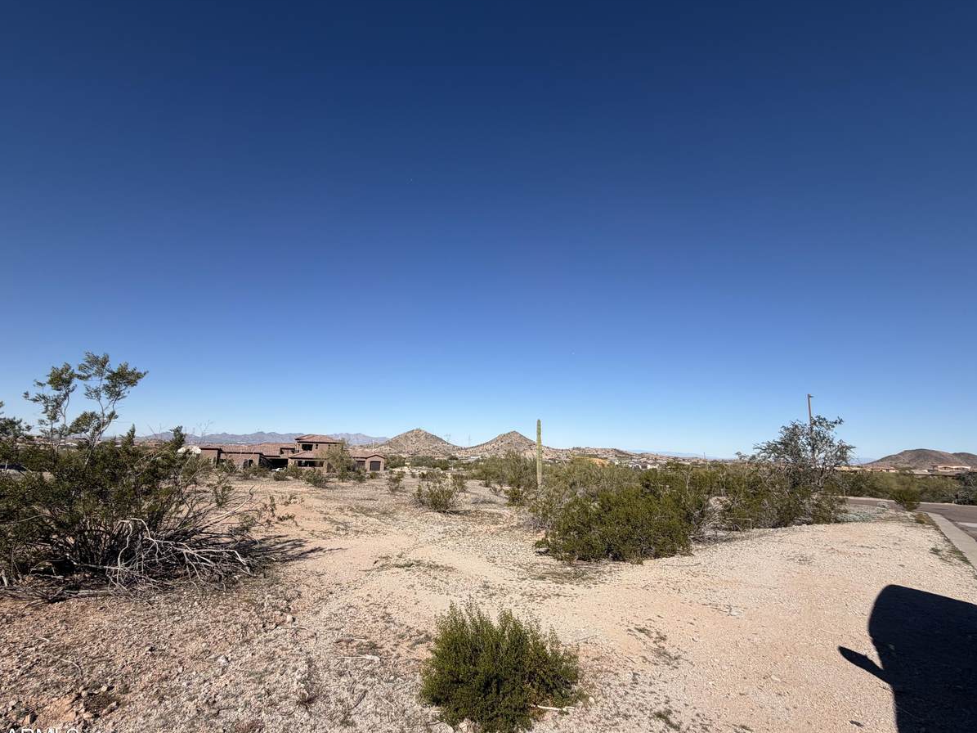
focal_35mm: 15
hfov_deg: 98.1
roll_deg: -2.0
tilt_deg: +9.7
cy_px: 380
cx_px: 471
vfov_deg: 81.7
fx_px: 423
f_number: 2.2
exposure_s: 1/1145
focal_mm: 2.22
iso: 20
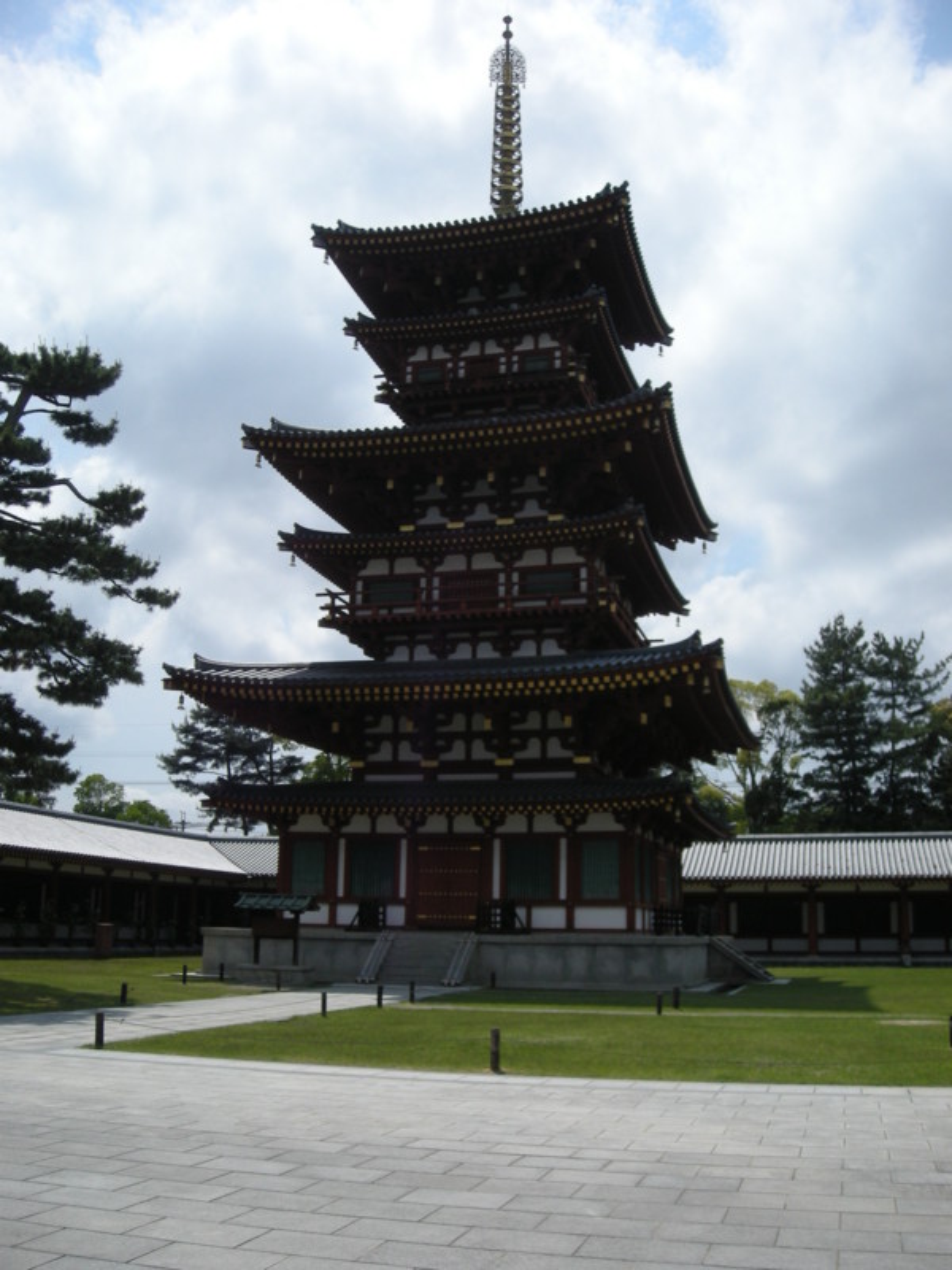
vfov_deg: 52.6
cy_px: 635
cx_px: 476
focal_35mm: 35
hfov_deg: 40.7
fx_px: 1283
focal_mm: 5.7
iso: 50
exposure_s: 1/463
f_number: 5.7
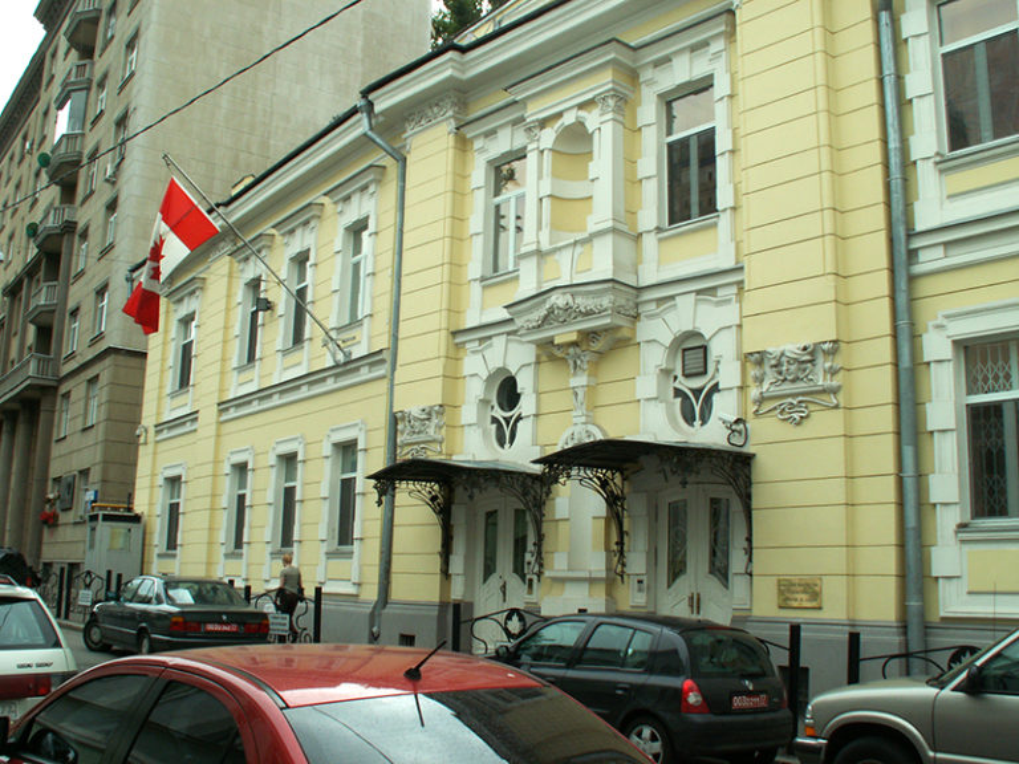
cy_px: 382
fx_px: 1030
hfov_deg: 52.6
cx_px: 510
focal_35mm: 35
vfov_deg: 40.7
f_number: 8
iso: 50
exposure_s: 1/60
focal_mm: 5.86
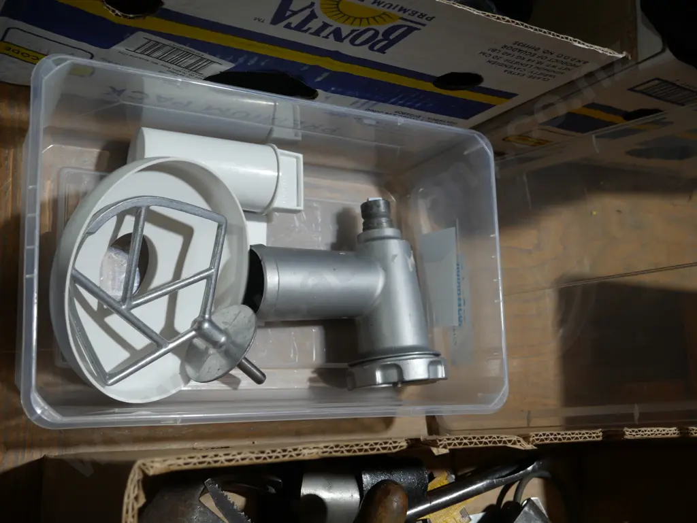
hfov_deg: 44.8
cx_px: 348
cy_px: 262
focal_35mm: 42
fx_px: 846
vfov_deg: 34.4
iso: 200
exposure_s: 1/60
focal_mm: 21
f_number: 4.6
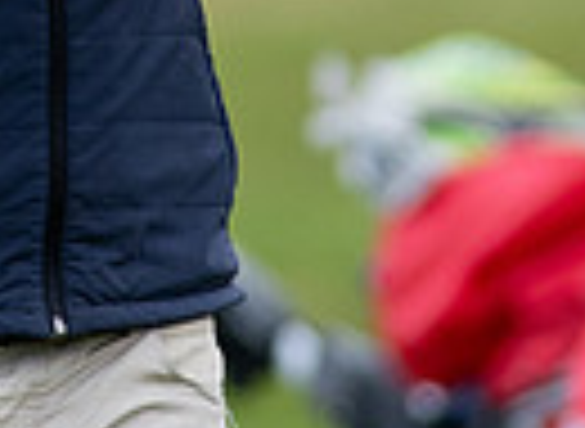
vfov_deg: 0.6
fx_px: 39367
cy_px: -572
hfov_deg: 0.9
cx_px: -192
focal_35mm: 2351
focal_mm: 300
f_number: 4
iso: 640
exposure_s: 1/2000
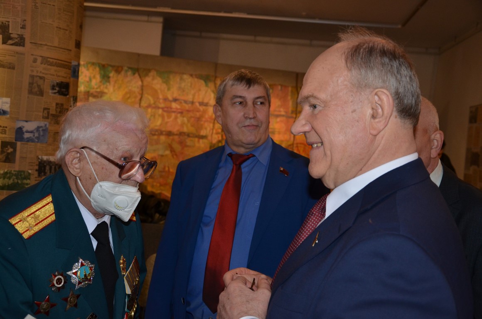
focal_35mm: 42
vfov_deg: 31.7
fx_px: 561
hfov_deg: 46.5
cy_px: 160
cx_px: 241
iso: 800
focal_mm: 28
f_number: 4
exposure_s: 1/60
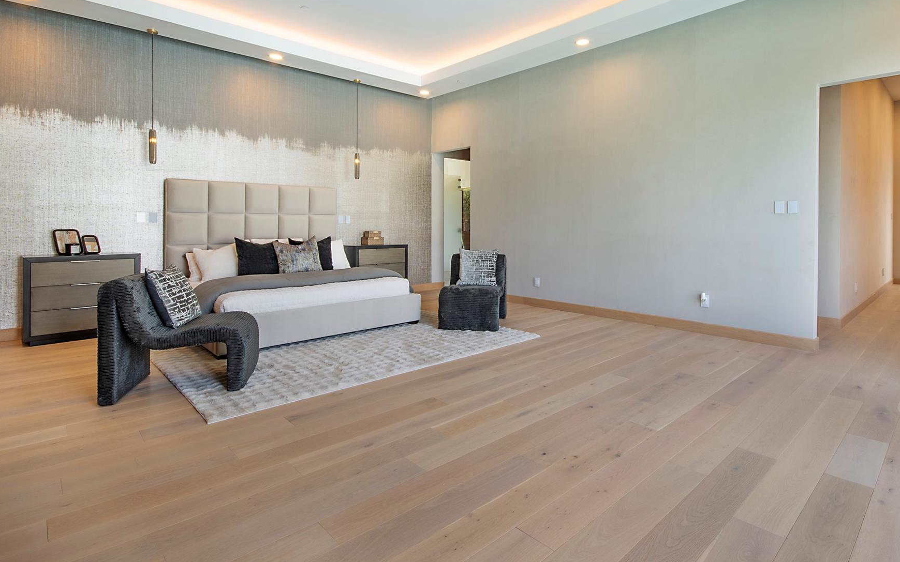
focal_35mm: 18
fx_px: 442
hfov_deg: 90.8
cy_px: 221
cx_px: 498
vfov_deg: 64.3
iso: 100
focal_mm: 10
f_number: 8
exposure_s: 1/13
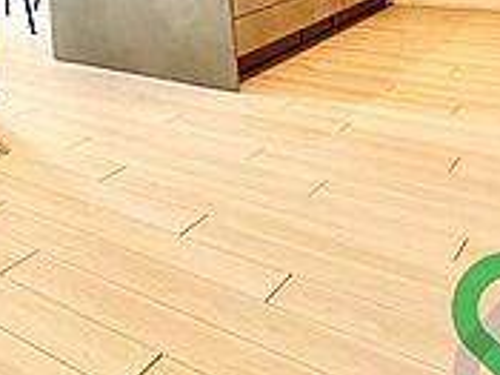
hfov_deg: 29.8
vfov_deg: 24.6
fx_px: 693
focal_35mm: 48
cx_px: -183
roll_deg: +3.9
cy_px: -160
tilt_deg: +5.3
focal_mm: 2.22
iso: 40
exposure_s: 1/132
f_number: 2.2
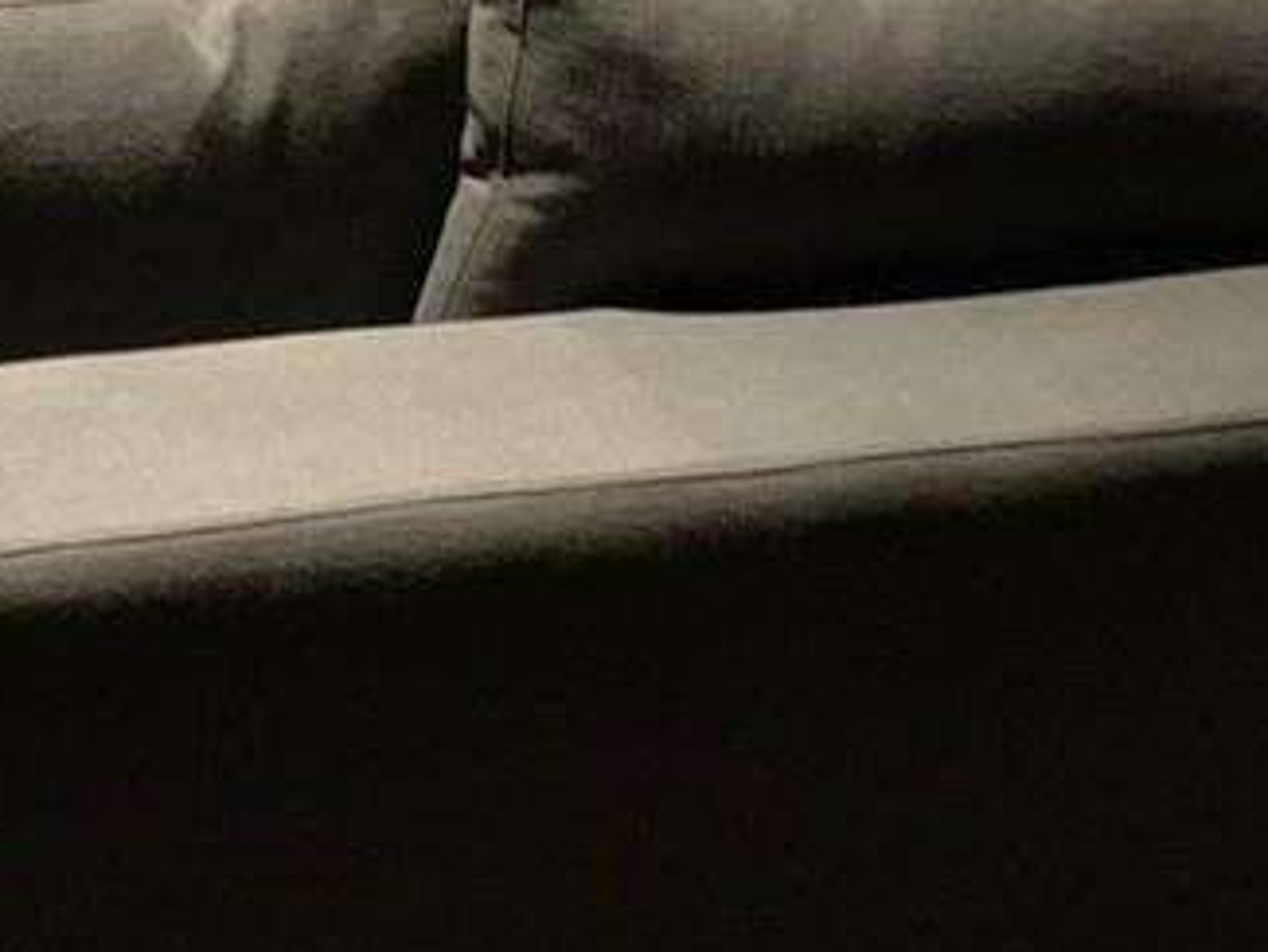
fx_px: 4690
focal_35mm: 128
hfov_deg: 15.1
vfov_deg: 11.3
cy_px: -312
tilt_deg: -9.6
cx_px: -27
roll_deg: -0.1
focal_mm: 4.25
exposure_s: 1/20
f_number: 1.8
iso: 640
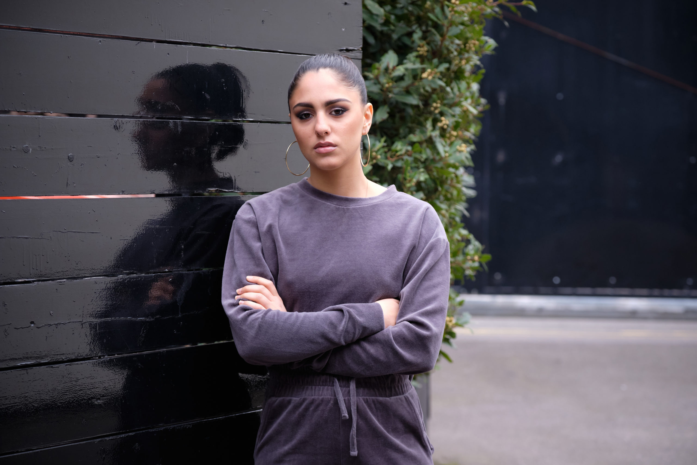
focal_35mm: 95
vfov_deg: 14.4
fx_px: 1839
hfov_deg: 21.5
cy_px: 232
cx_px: 348
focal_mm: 63.4
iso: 1000
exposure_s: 1/500
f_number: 3.6
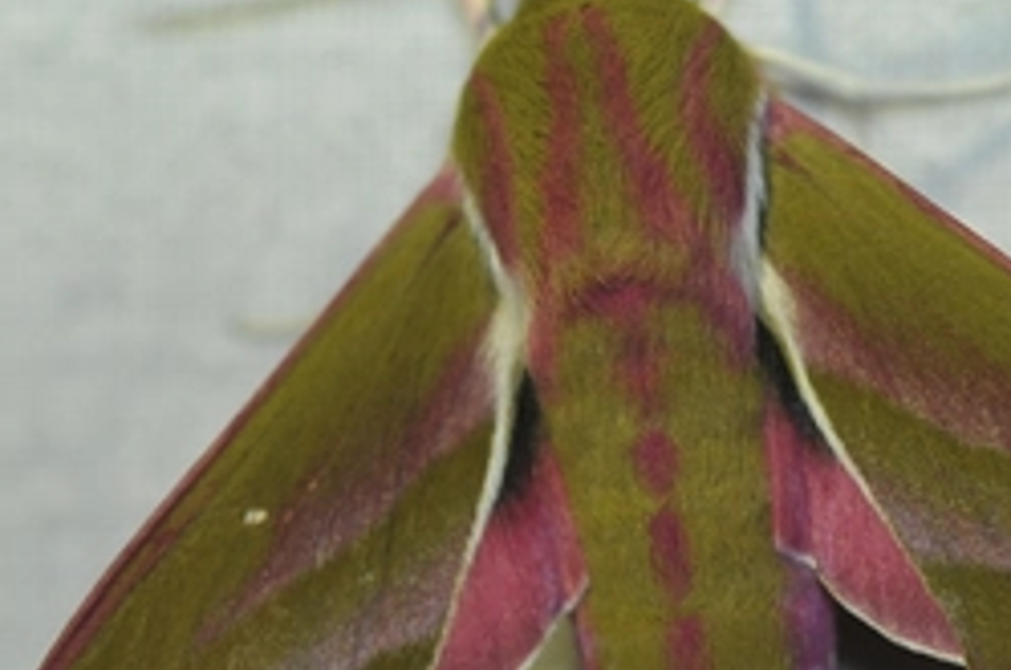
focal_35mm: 405
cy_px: 457
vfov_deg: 3.4
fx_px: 11360
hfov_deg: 5.1
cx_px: 666
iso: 800
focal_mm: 105
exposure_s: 1/160
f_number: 5
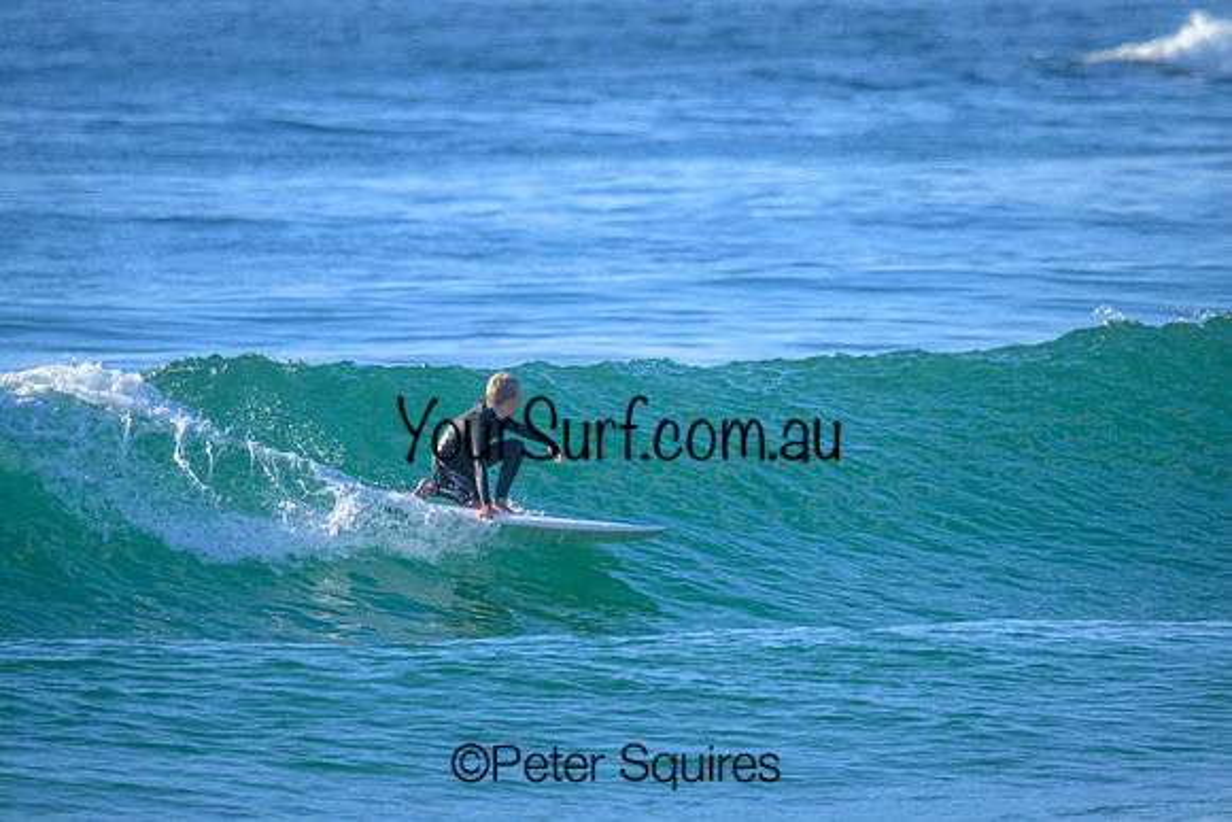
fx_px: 27383
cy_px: 411
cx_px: 616
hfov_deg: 2.6
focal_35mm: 800
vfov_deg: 1.7
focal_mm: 800
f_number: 11
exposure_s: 1/2500
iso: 2500
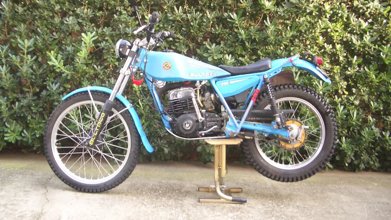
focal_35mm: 39
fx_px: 404
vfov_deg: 30.3
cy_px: 79
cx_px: 194
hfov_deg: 51.6
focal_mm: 5.8
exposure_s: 1/40
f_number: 2.6
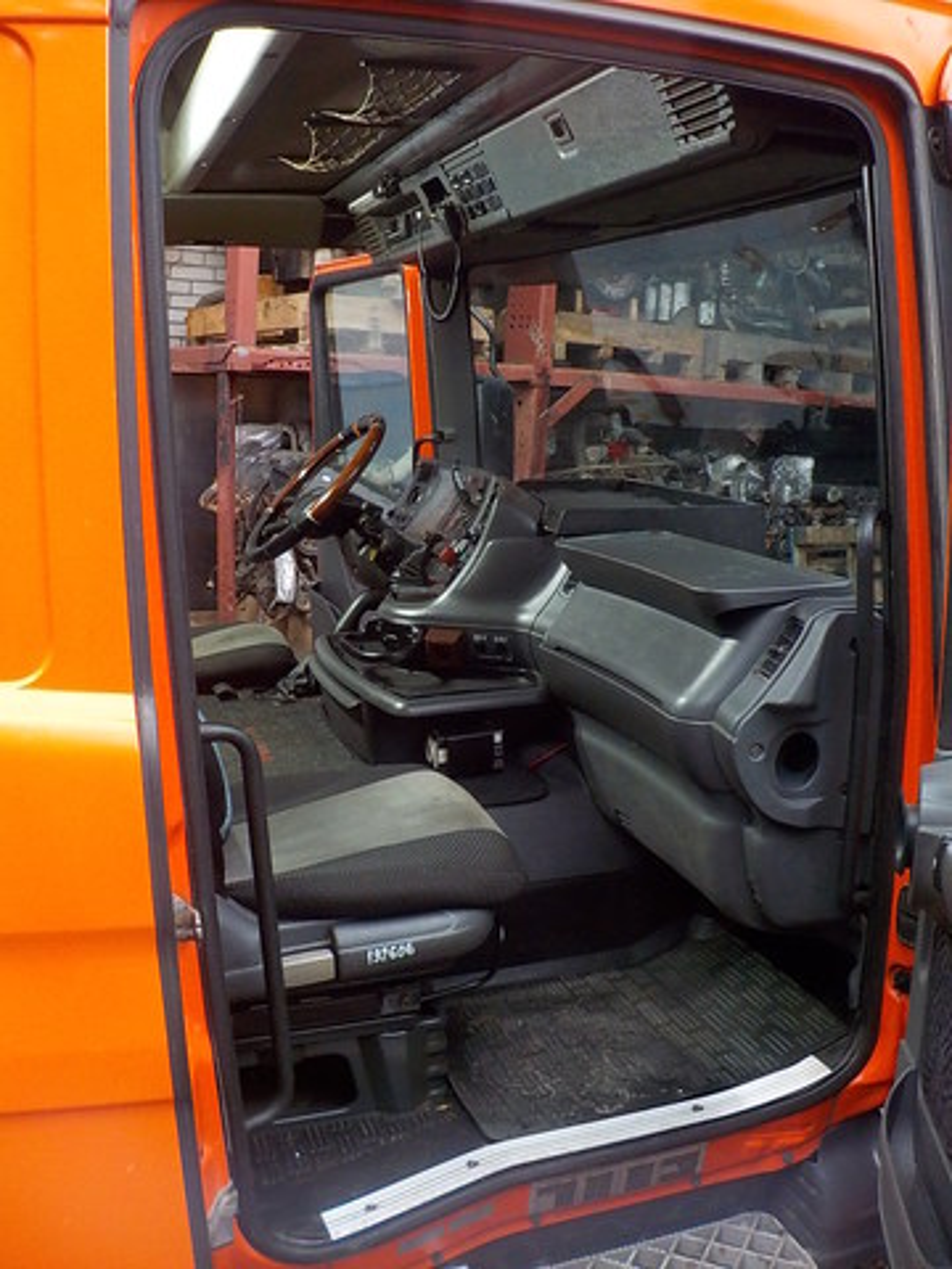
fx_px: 1100
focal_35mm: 30
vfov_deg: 60.0
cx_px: 476
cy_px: 634
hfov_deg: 46.8
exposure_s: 1/30
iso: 320
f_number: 3.3
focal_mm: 4.1
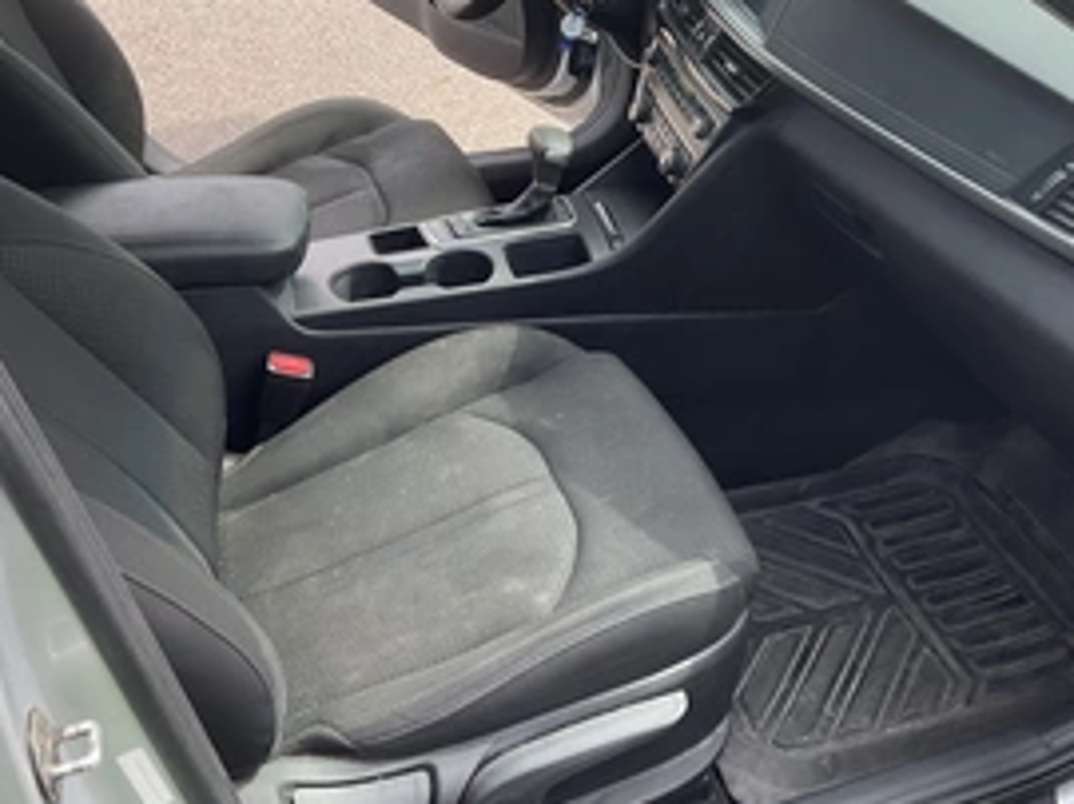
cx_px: 636
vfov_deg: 33.4
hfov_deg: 43.7
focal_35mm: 43
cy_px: 310
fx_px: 1333
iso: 25
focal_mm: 3
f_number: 1.8
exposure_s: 1/358
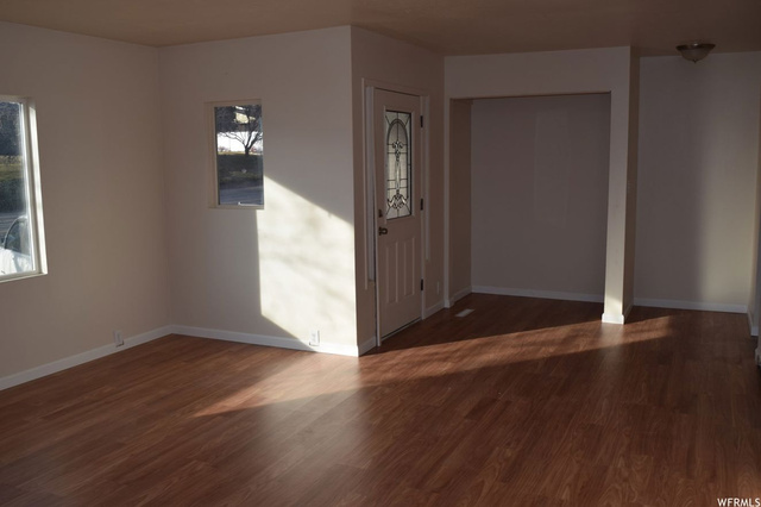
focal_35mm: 33
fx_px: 697
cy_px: 254
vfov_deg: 39.9
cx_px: 380
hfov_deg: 57.2
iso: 100
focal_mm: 22
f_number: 6.3
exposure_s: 1/160
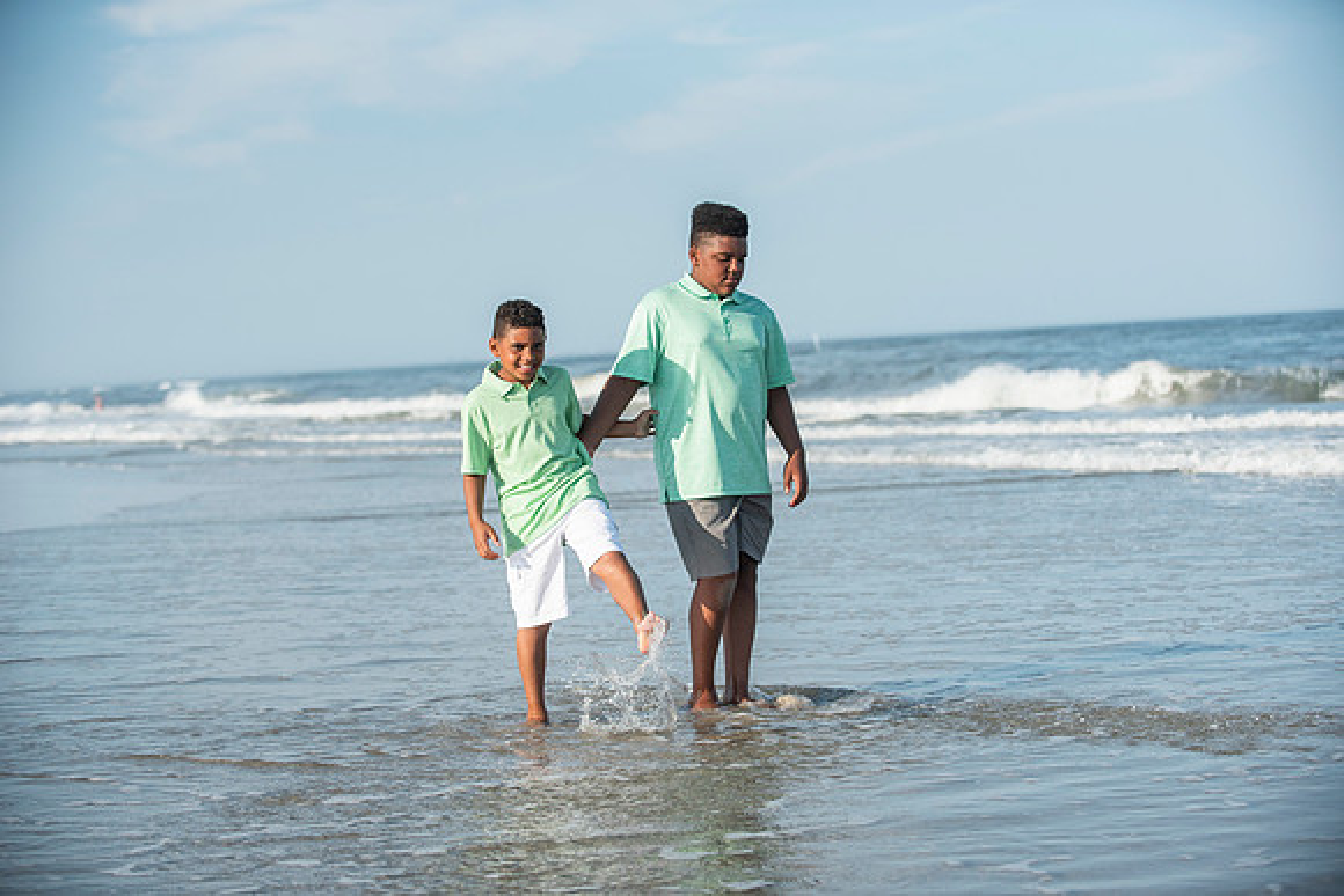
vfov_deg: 17.5
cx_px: 672
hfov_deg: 26.0
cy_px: 448
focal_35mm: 78
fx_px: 2913
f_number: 3.5
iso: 250
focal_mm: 78
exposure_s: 1/4000
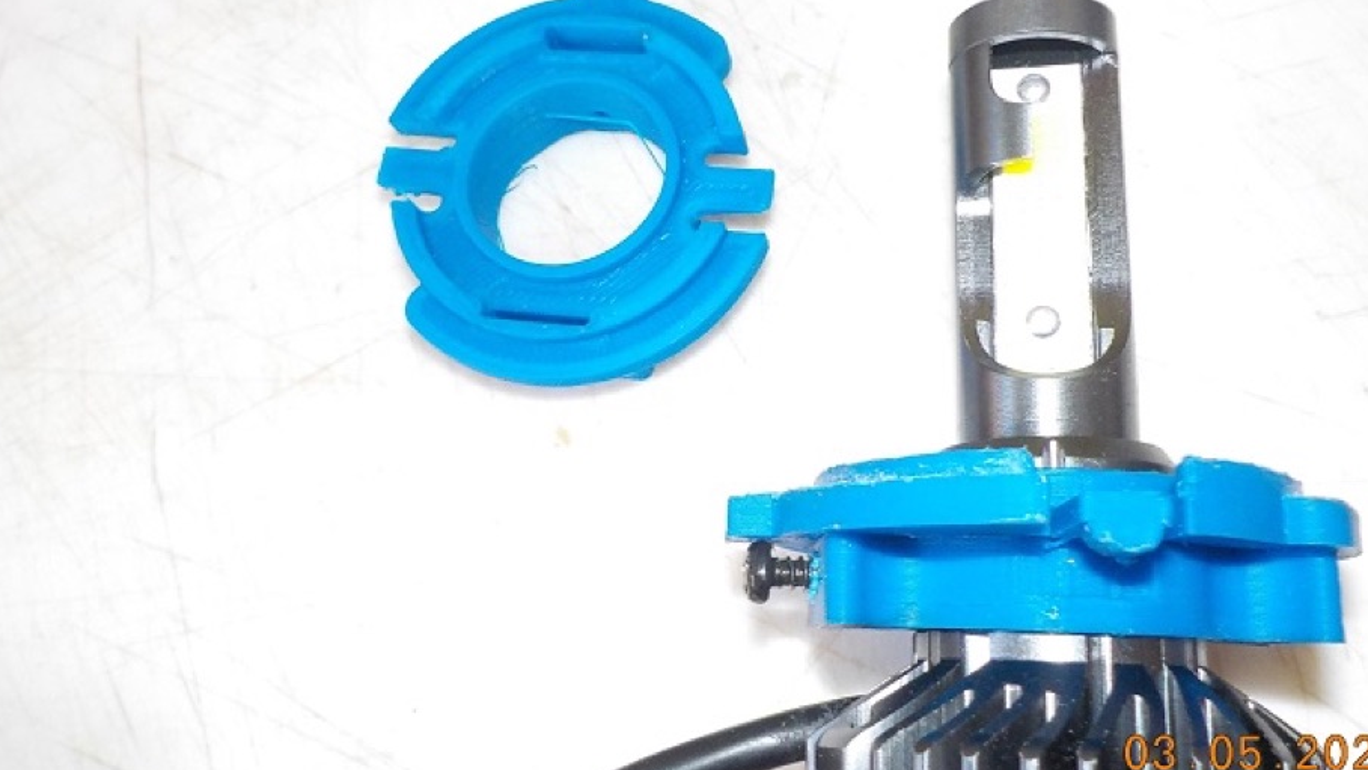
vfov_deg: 32.7
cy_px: 306
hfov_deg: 55.3
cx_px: 719
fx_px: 1306
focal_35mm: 36
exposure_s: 1/30
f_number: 3.3
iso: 360
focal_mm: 4.1
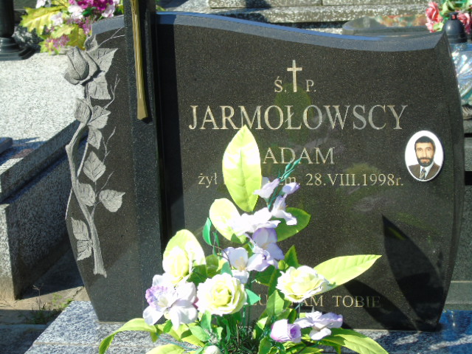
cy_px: 177
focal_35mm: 108
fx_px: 1473
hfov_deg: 18.2
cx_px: 236
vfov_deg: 13.7
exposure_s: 1/320
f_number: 4.4
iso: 80
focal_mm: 19
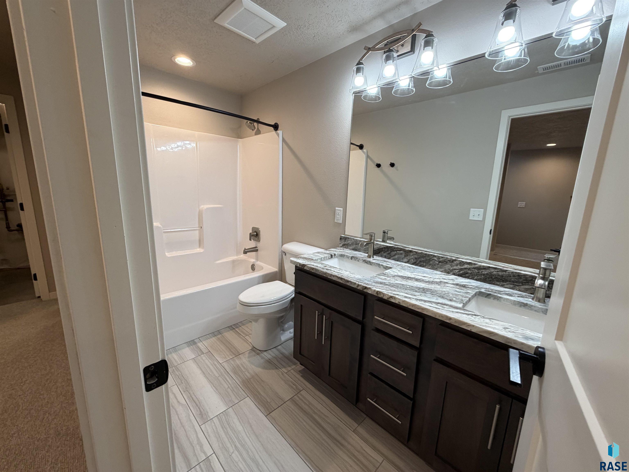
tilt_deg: -11.0
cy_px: 236
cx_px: 314
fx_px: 254
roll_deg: -2.8
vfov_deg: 85.7
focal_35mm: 14
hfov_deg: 102.1
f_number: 2.2
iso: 160
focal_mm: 2.22
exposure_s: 1/120
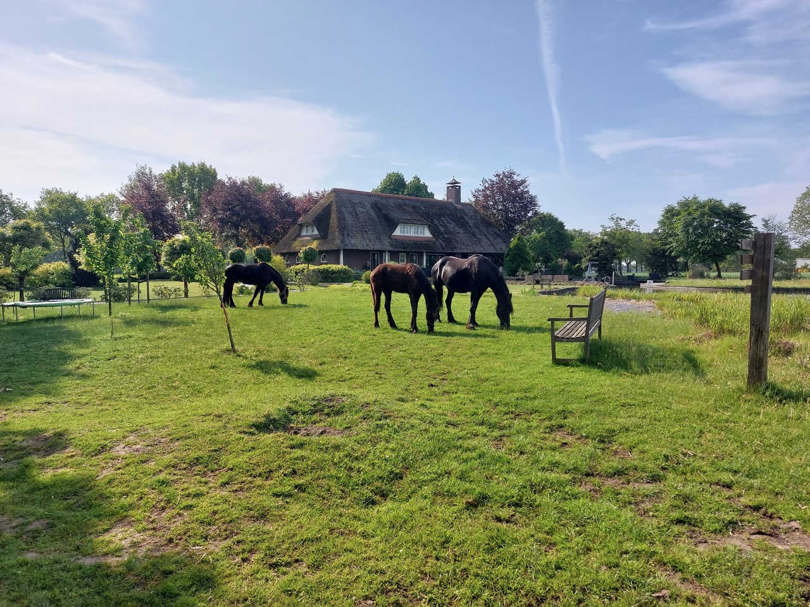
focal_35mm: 25
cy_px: 304
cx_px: 405
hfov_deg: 69.4
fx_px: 585
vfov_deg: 54.9
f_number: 1.8
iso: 25
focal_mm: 5.23
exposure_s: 1/1021
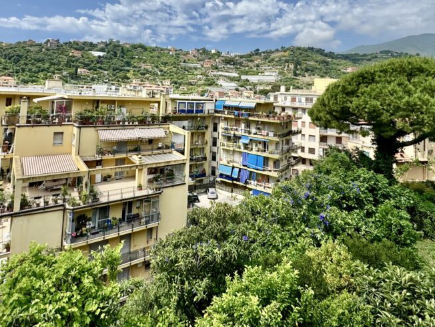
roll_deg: -2.7
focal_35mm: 22
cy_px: 76
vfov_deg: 57.5
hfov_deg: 76.1
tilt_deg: +3.3
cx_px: 191
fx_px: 276
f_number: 2.2
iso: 50
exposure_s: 1/2985
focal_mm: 2.22
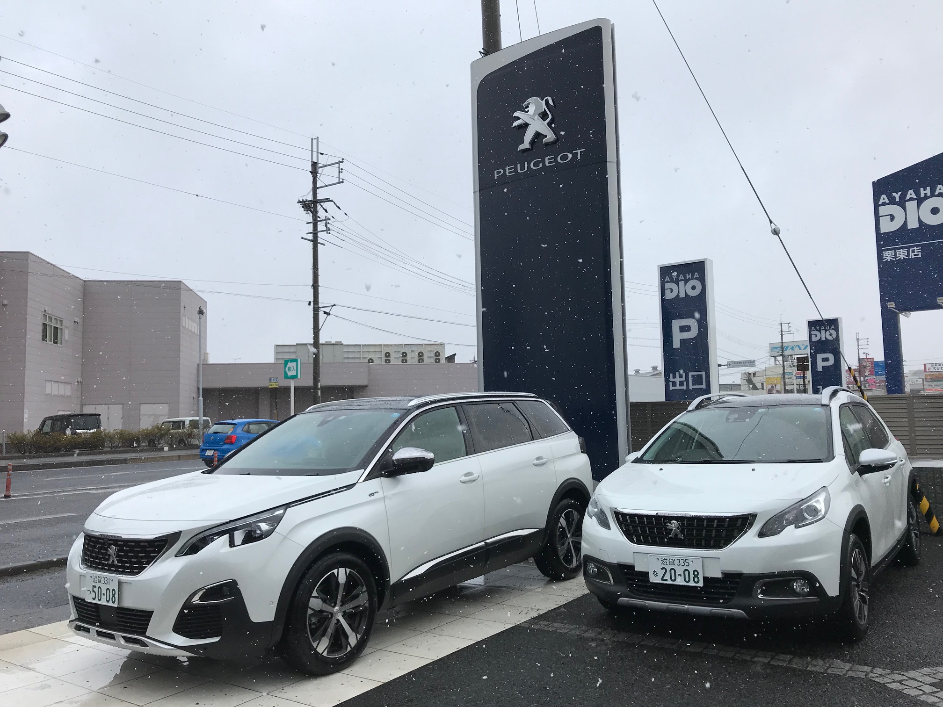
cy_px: 354
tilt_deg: +4.8
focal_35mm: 28
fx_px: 763
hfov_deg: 63.4
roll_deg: +1.4
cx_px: 472
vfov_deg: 49.7
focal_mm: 3.99
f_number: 1.8
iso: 20
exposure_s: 1/1408
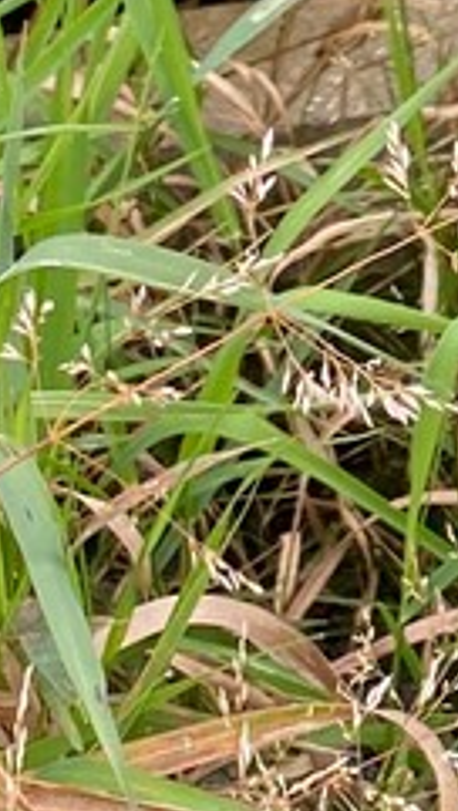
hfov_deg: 6.3
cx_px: 1620
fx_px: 3640
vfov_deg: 12.0
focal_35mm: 169
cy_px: -485
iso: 32
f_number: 1.8
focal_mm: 4.25
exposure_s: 1/238
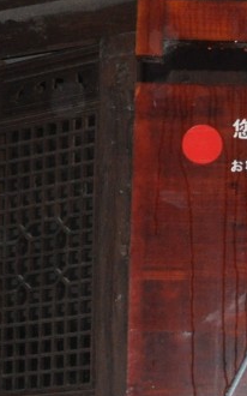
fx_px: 1468
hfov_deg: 9.0
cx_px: 500
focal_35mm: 136
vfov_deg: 15.1
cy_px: 409
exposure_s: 1/60
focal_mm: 21
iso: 800
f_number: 3.8
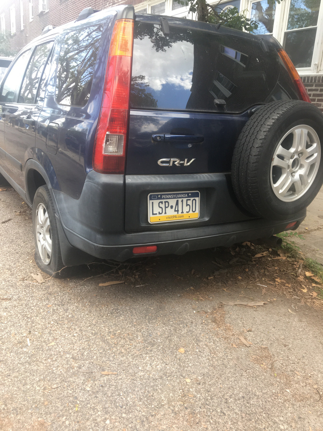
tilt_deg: -15.6
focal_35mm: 29
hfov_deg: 48.2
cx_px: 162
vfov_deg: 61.7
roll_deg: -4.2
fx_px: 361
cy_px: 216
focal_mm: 4.15
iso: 40
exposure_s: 1/120
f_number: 2.2
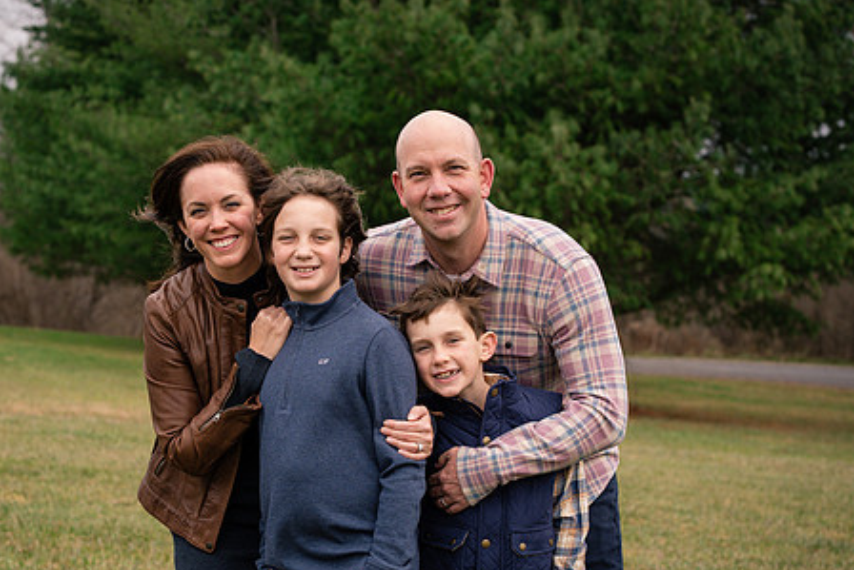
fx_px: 2610
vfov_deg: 12.5
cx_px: 353
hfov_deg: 18.6
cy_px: 338
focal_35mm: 110
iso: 320
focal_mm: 85
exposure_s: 1/500
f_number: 5.6
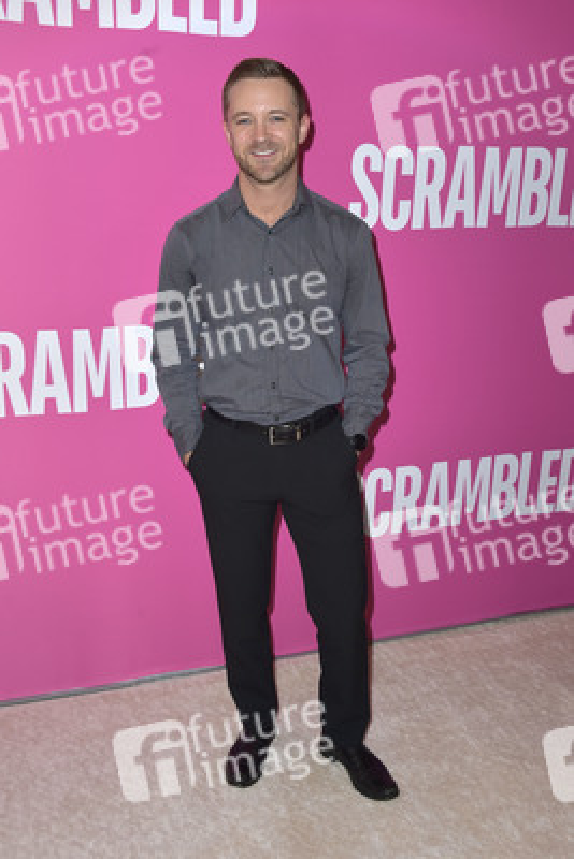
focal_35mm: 35
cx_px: 287
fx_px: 836
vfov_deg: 54.4
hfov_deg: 37.9
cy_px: 430
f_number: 6.3
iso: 160
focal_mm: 35
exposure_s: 1/250
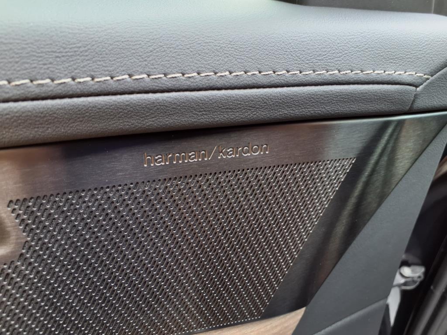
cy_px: 168
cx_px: 224
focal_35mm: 27
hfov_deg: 65.3
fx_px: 349
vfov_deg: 51.4
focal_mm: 3.58
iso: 80
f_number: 1.9
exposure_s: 1/40
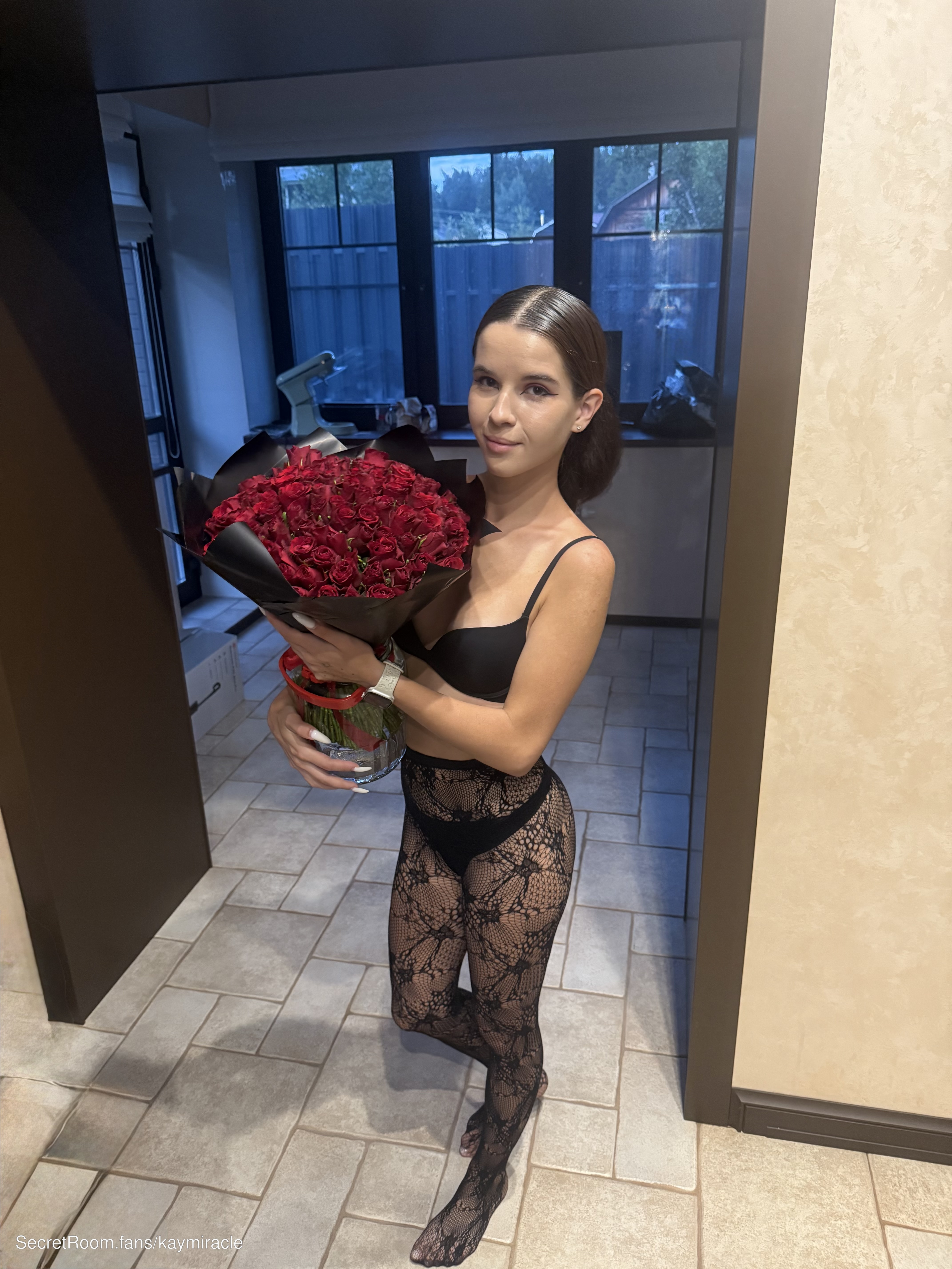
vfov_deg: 71.6
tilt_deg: -19.7
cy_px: 634
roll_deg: +0.9
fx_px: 880
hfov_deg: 56.8
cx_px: 476
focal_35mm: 24
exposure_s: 1/50
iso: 640
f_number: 1.78
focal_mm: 6.76
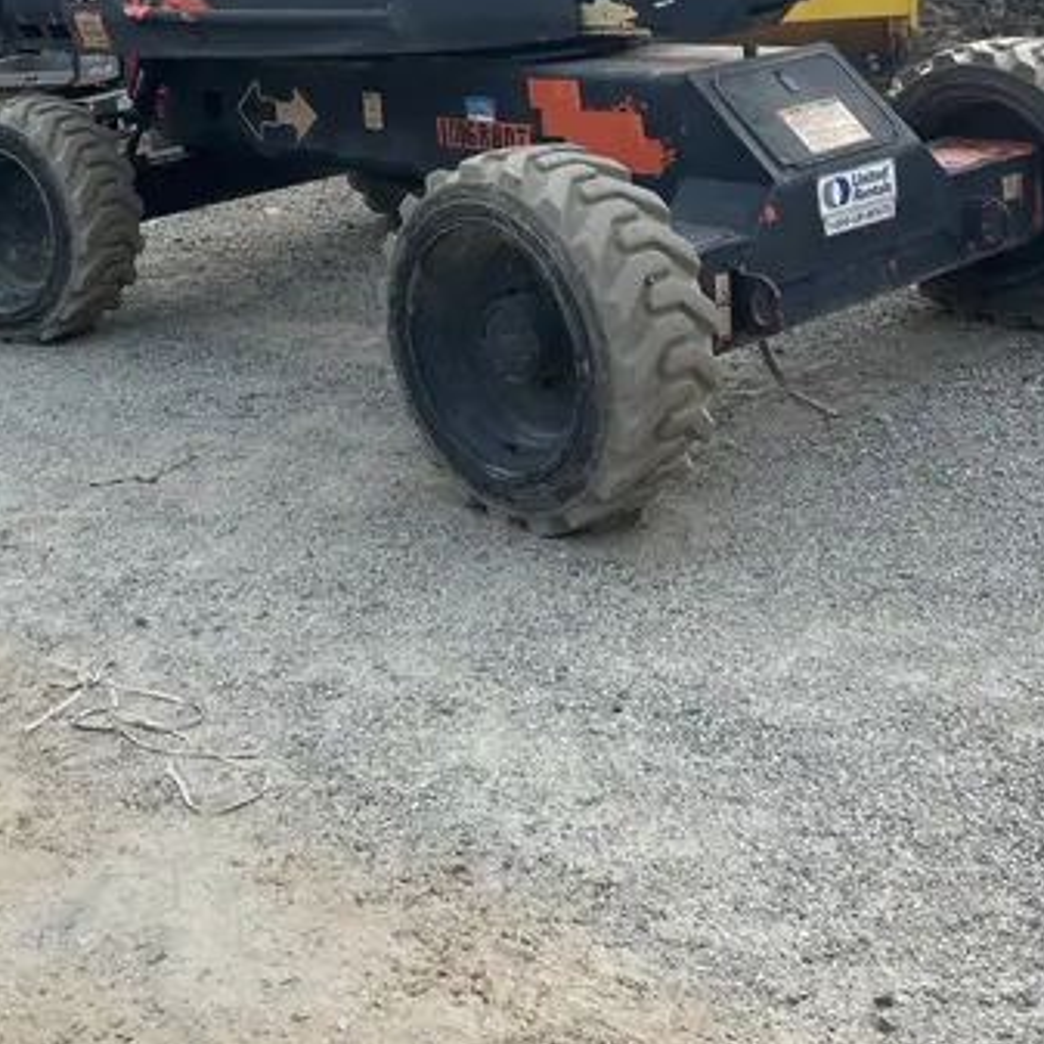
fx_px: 1706
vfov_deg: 31.3
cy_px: -17
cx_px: 347
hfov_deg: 33.7
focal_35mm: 50
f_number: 1.5
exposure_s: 1/1724
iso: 50
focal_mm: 5.7
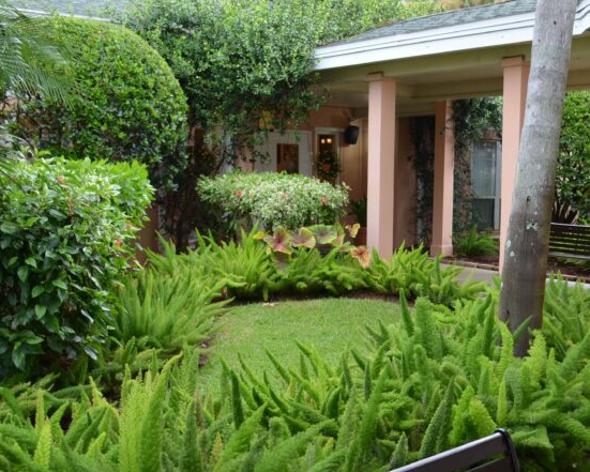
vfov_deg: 32.6
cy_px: 303
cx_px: 422
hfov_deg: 39.5
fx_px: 803
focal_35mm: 46
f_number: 5
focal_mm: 18
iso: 400
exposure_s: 1/100
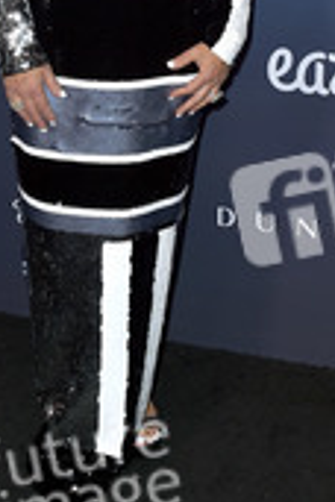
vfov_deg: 20.4
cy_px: 50
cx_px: 116
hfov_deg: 13.9
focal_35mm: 98
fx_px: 1368
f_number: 5.6
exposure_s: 1/250
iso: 250
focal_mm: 42
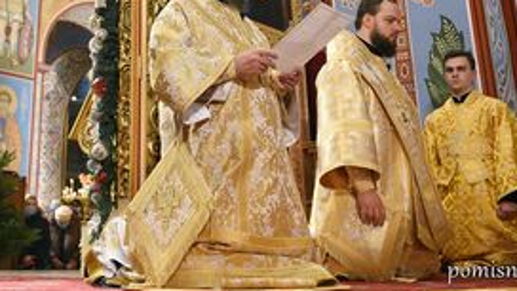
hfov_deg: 39.4
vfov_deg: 22.4
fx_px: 713
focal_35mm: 52
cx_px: 169
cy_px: 23
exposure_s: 1/160
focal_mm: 30
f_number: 2.8
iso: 2000
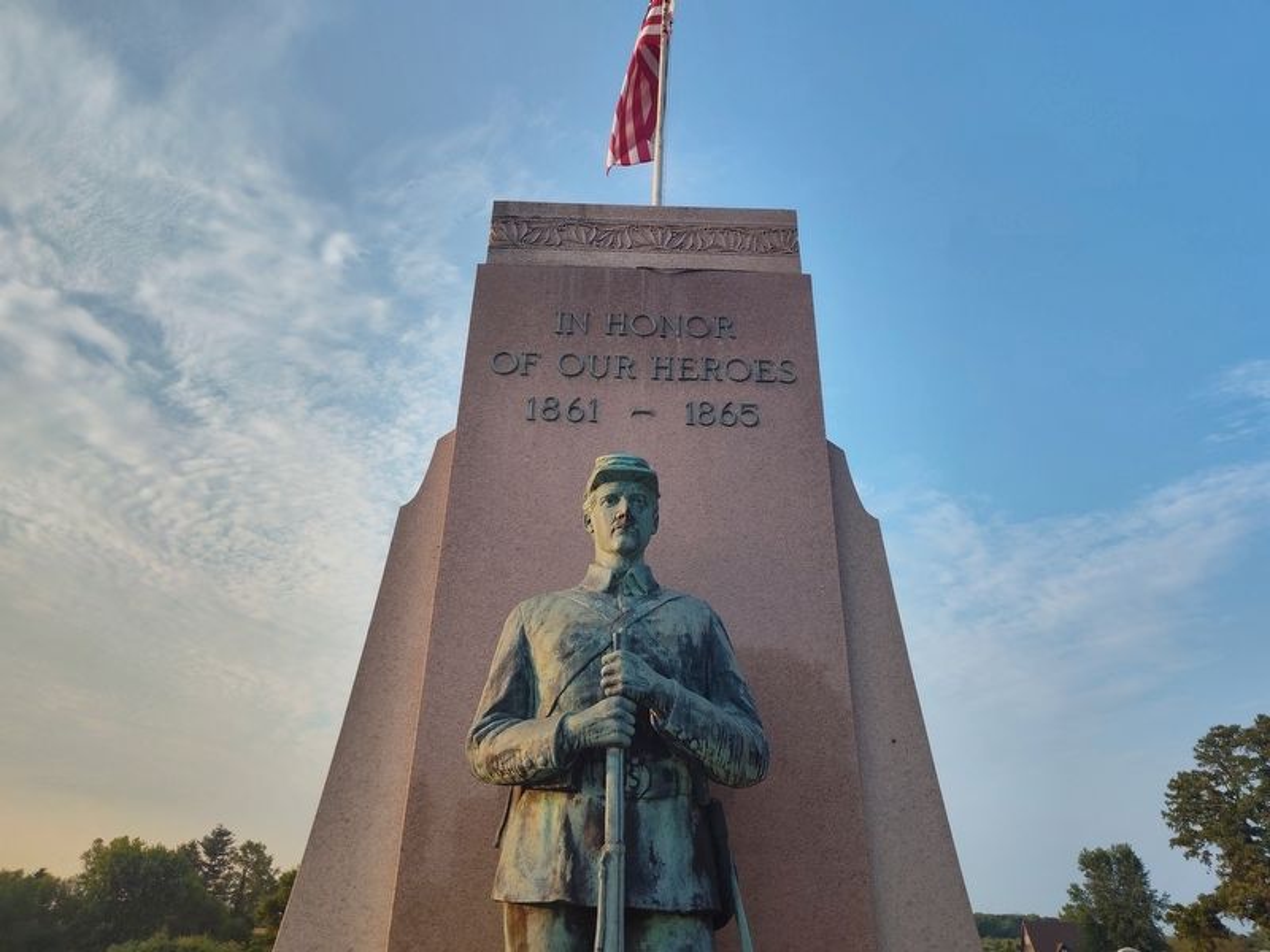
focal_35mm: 23
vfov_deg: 58.9
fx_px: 844
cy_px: 476
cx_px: 635
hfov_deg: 73.9
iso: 100
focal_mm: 5.56
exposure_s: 1/612
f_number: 1.8
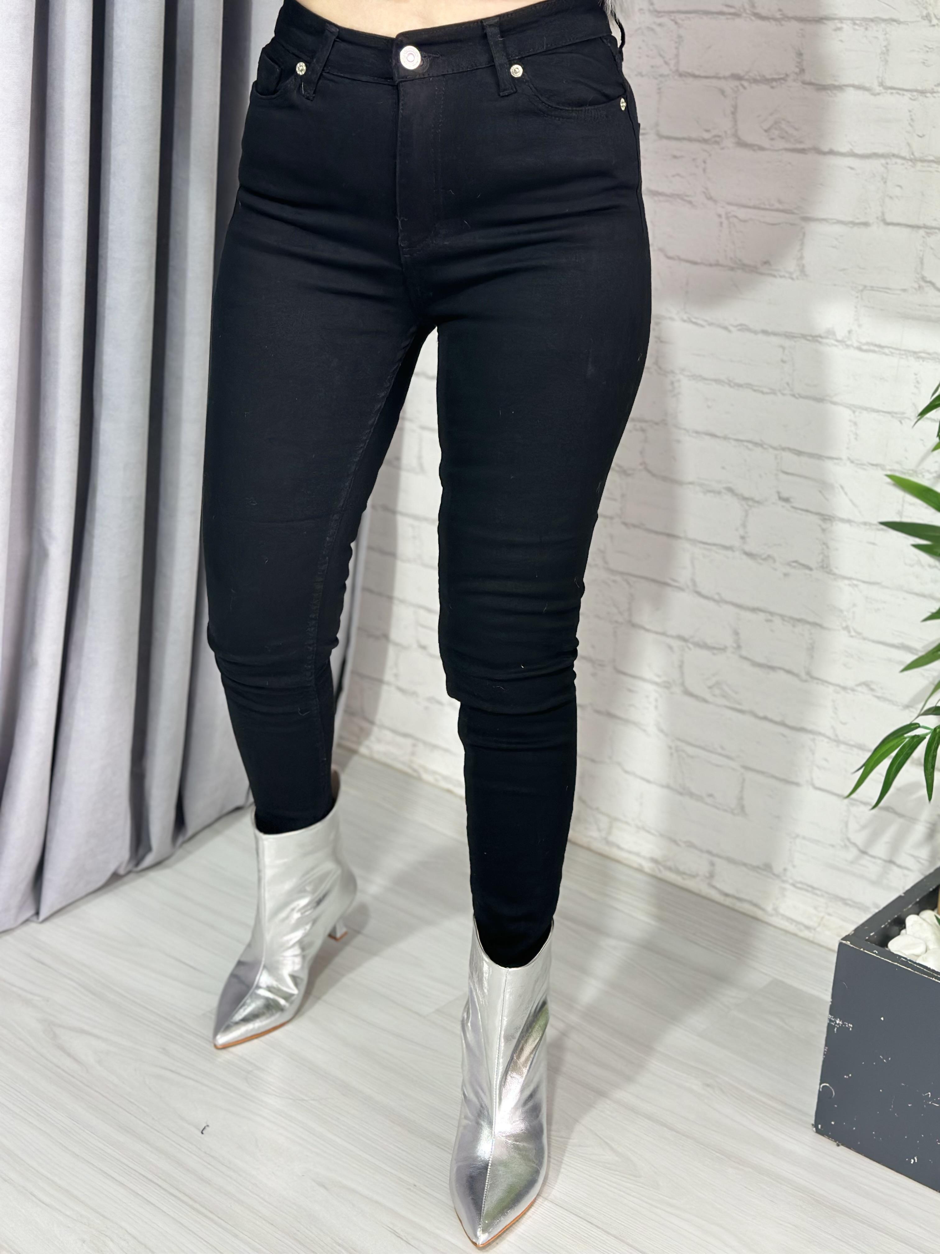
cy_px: 627
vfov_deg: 39.7
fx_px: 1738
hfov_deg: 30.3
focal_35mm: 48
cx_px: 470
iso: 125
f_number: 1.78
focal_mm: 6.86
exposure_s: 1/100
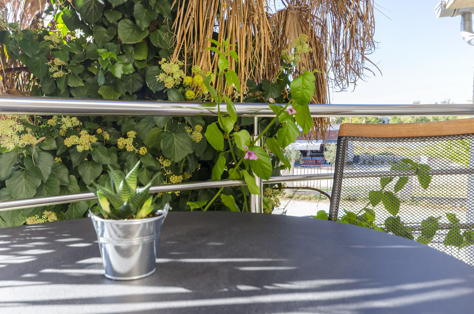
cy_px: 157
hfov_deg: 62.0
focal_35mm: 30
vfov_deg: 43.4
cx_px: 237
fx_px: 394
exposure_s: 1/250
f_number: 7.1
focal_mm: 20
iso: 500
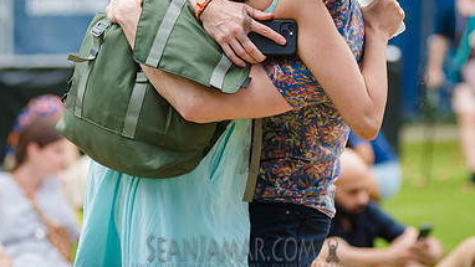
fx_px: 4107
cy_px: -2
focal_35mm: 326
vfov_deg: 3.7
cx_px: 247
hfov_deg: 6.6
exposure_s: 1/800
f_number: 3.5
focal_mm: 135
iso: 1000
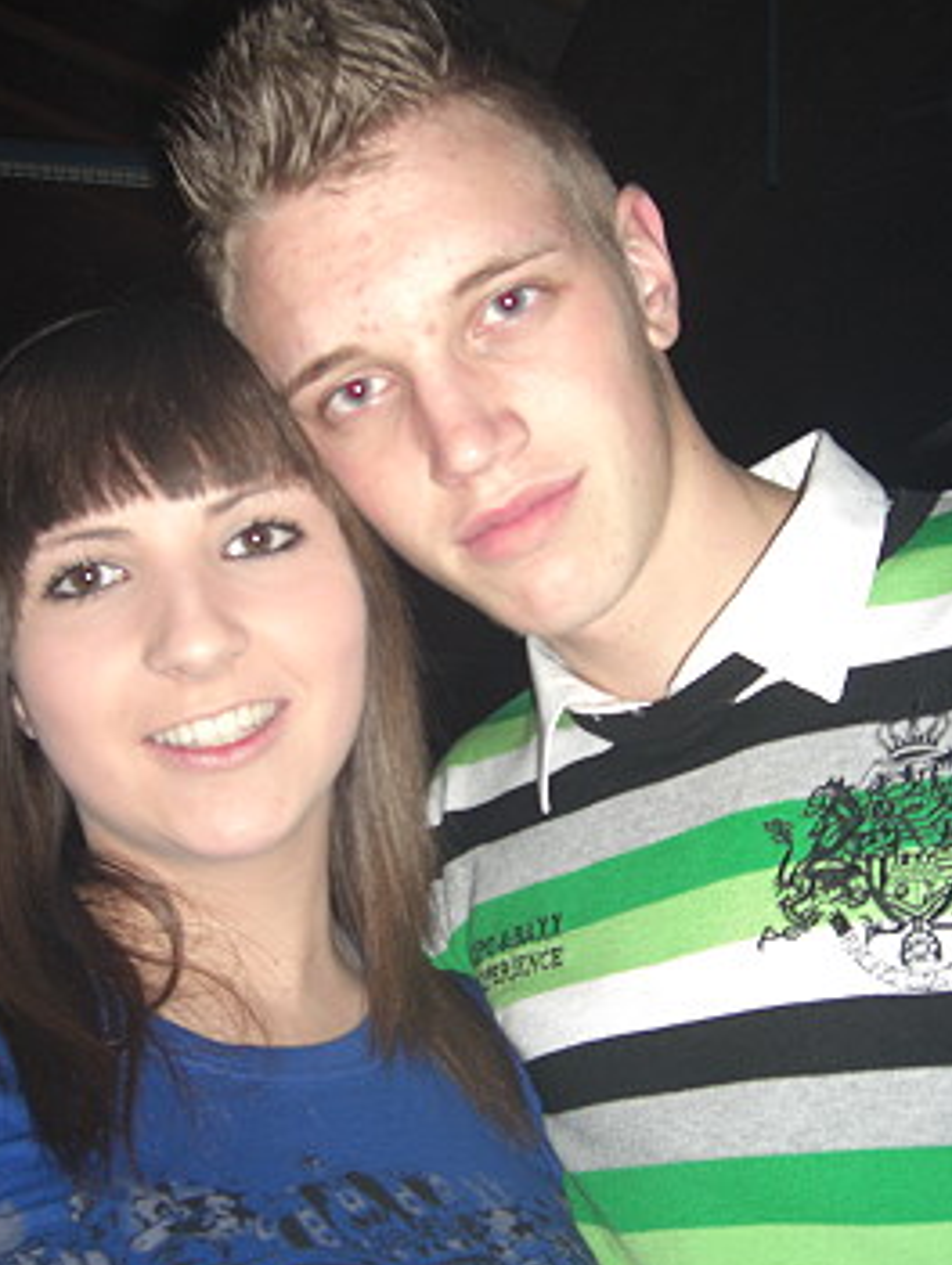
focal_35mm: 46
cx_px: 416
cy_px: 640
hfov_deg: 31.5
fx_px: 1684
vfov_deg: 41.2
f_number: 2.8
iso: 200
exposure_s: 1/60
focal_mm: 7.9
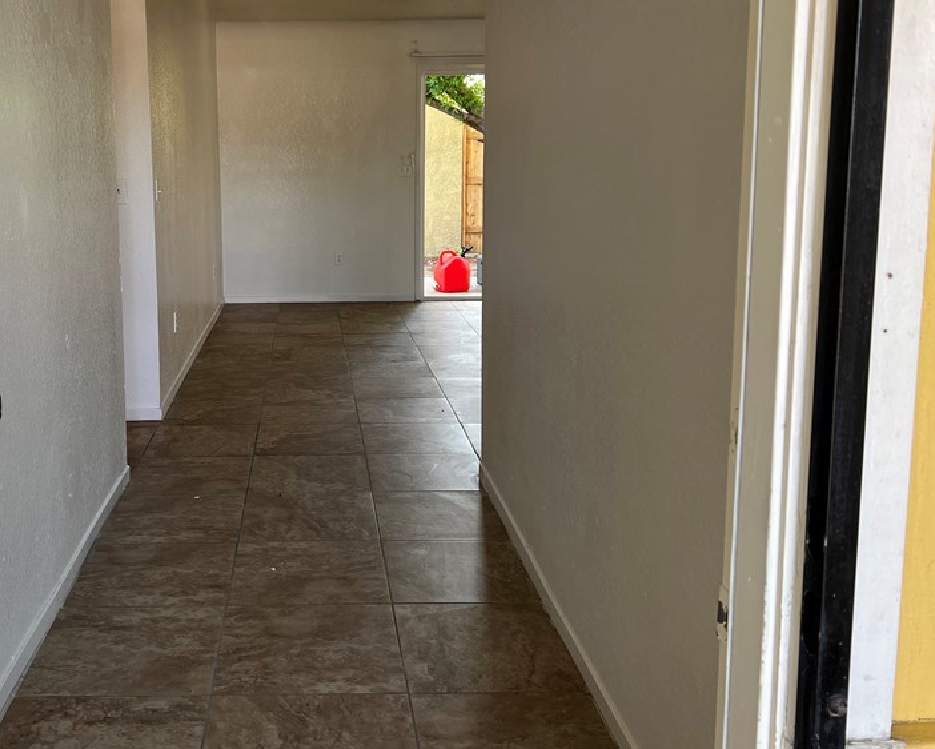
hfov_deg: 48.3
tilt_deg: -7.6
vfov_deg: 39.9
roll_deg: +1.3
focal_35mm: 37
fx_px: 1024
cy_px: 293
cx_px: 320
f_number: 1.5
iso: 64
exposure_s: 1/121
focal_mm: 5.7
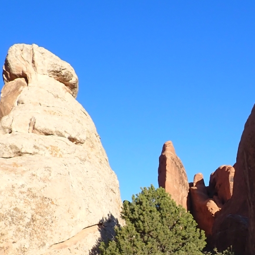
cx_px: 190
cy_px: 192
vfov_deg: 32.7
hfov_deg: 32.8
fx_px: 425
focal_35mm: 51
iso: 100
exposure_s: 1/1000
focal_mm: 4.5
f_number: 2.8
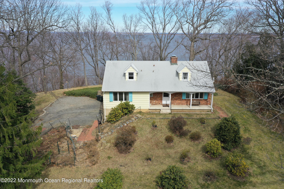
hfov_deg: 65.5
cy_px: 94
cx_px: 142
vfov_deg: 46.4
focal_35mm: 28
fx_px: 221
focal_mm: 10.26
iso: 100
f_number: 5.6
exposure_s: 1/400
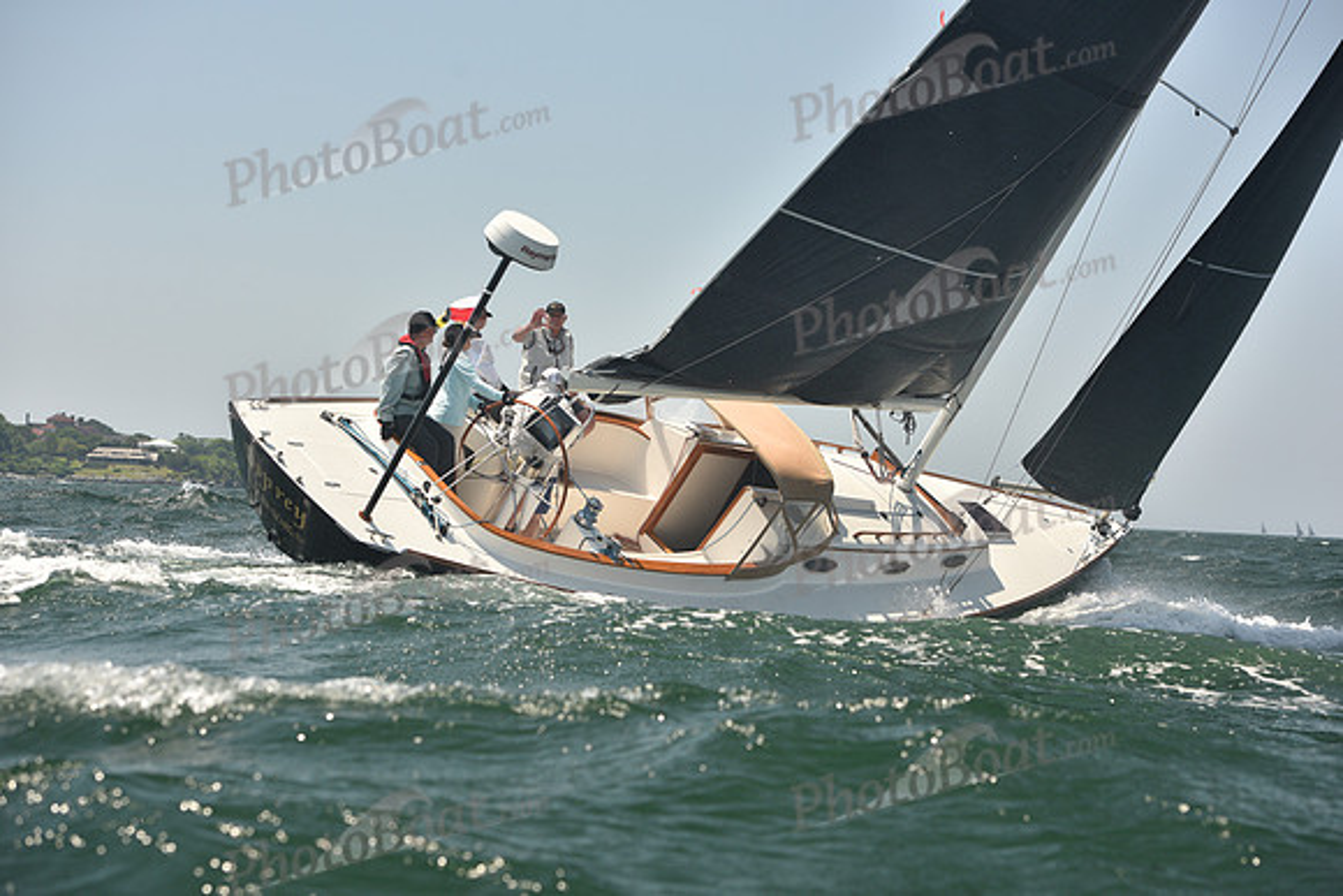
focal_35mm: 70
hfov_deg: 28.8
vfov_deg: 19.5
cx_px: 672
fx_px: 2612
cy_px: 448
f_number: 5.6
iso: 250
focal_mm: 70
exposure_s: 1/640
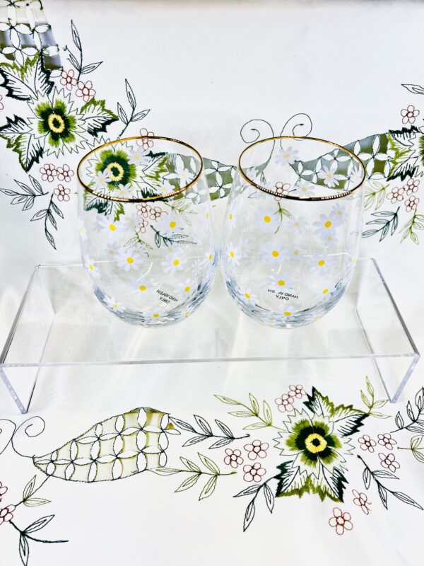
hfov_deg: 53.1
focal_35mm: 26
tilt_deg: -44.4
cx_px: 212
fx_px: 425
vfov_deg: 67.3
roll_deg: +0.4
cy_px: 283
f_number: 1.5
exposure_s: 1/591
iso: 50
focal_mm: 5.7
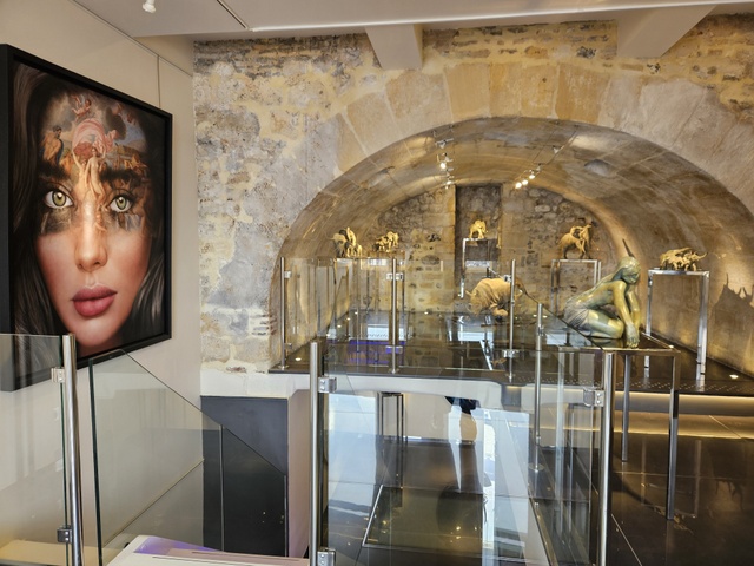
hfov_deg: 73.9
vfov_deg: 58.9
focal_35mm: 23
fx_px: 501
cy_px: 283
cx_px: 377
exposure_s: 1/100
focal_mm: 5.4
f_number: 1.8
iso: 100
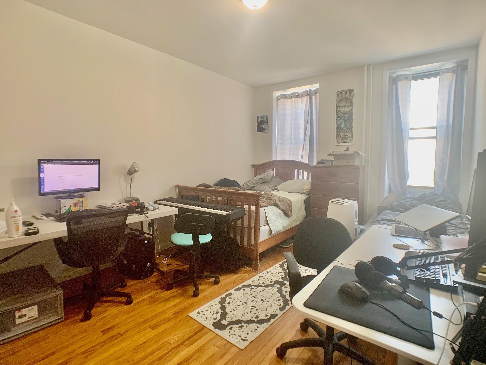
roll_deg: -0.3
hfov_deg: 67.3
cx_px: 243
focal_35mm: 26
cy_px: 182
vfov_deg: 53.1
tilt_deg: -4.2
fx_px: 365
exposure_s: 1/60
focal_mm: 4.25
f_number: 1.8
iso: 100
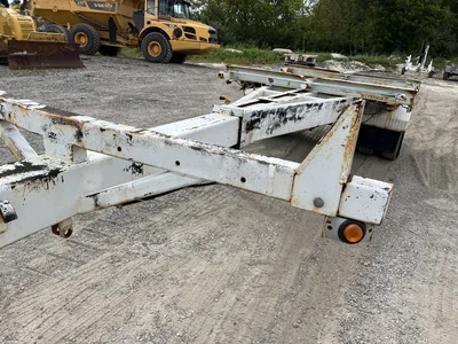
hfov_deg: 67.3
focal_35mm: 26
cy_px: 172
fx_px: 344
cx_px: 229
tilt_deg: -20.9
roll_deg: -2.8
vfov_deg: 53.1
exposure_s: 1/2755
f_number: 1.6
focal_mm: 5.1
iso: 50
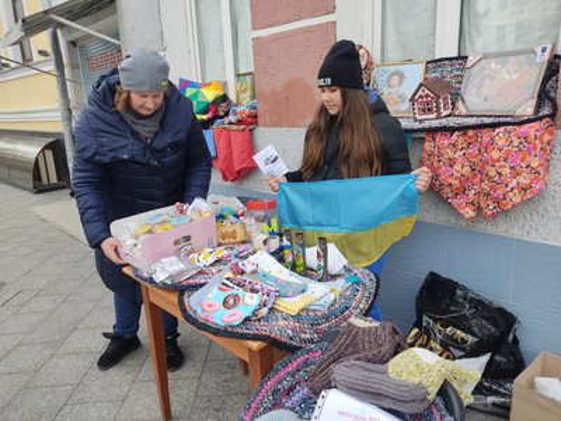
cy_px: 210
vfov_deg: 53.1
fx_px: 421
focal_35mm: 26
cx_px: 280
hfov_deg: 67.3
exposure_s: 1/100
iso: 119
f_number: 1.79
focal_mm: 4.74
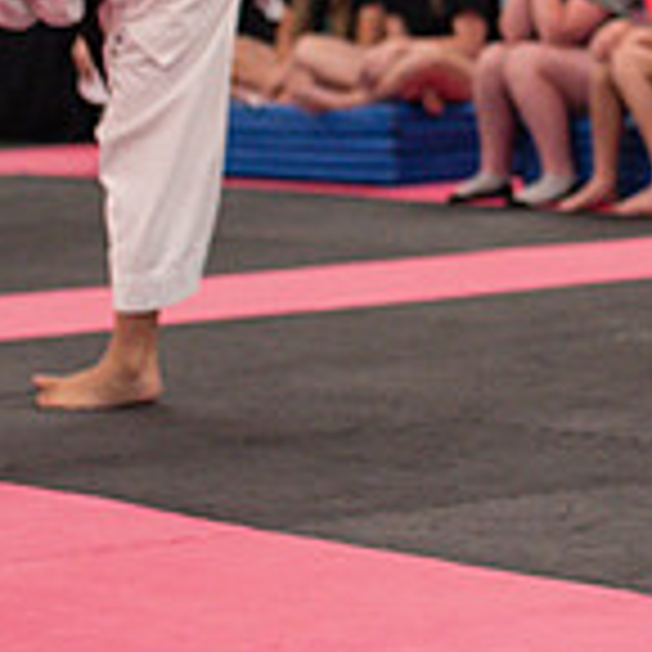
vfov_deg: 7.2
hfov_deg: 7.1
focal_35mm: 242
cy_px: -95
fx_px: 5157
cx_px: 1021
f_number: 3.5
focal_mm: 70
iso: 1600
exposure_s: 1/400
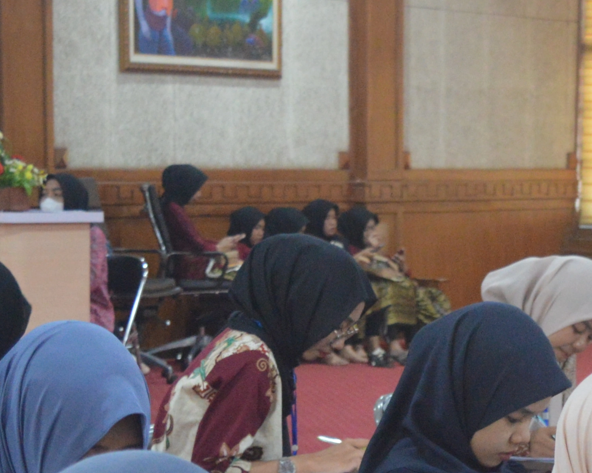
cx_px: 498
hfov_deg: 13.0
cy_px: 686
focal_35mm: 147
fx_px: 2575
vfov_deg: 10.2
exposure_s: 1/25
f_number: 4
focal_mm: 26
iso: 1600
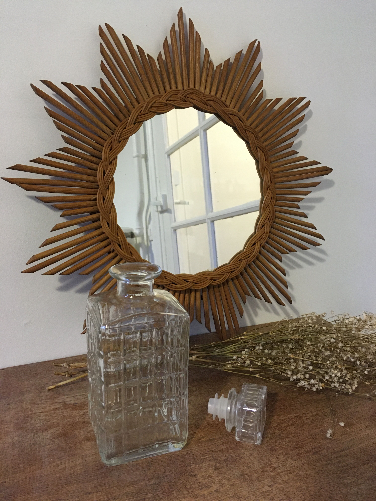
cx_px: 188
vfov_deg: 61.7
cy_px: 250
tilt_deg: -13.7
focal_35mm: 29
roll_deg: -2.2
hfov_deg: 48.2
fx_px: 420
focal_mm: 4.15
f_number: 2.2
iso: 200
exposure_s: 1/17
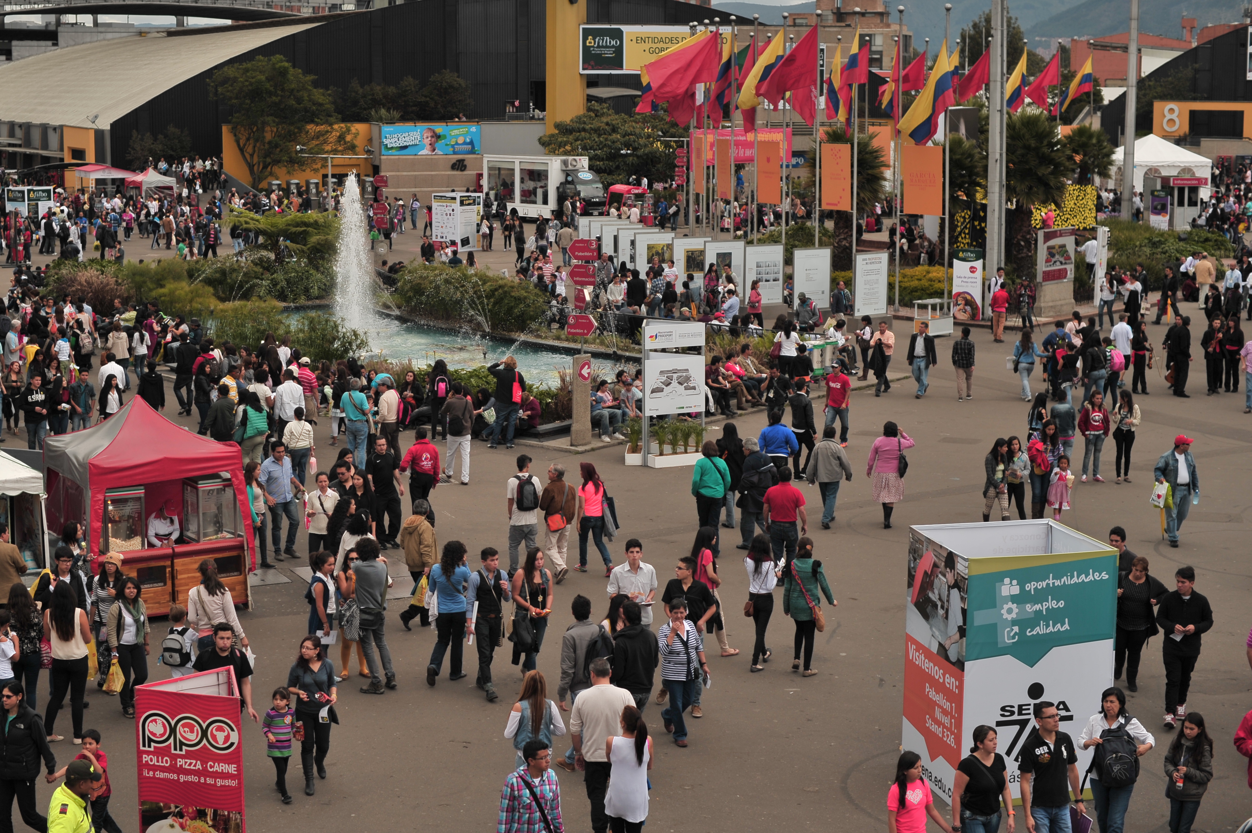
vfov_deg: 23.3
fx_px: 2016
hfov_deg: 34.4
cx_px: 527
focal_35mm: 58
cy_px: 380
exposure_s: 1/2000
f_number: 3.5
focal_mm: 50
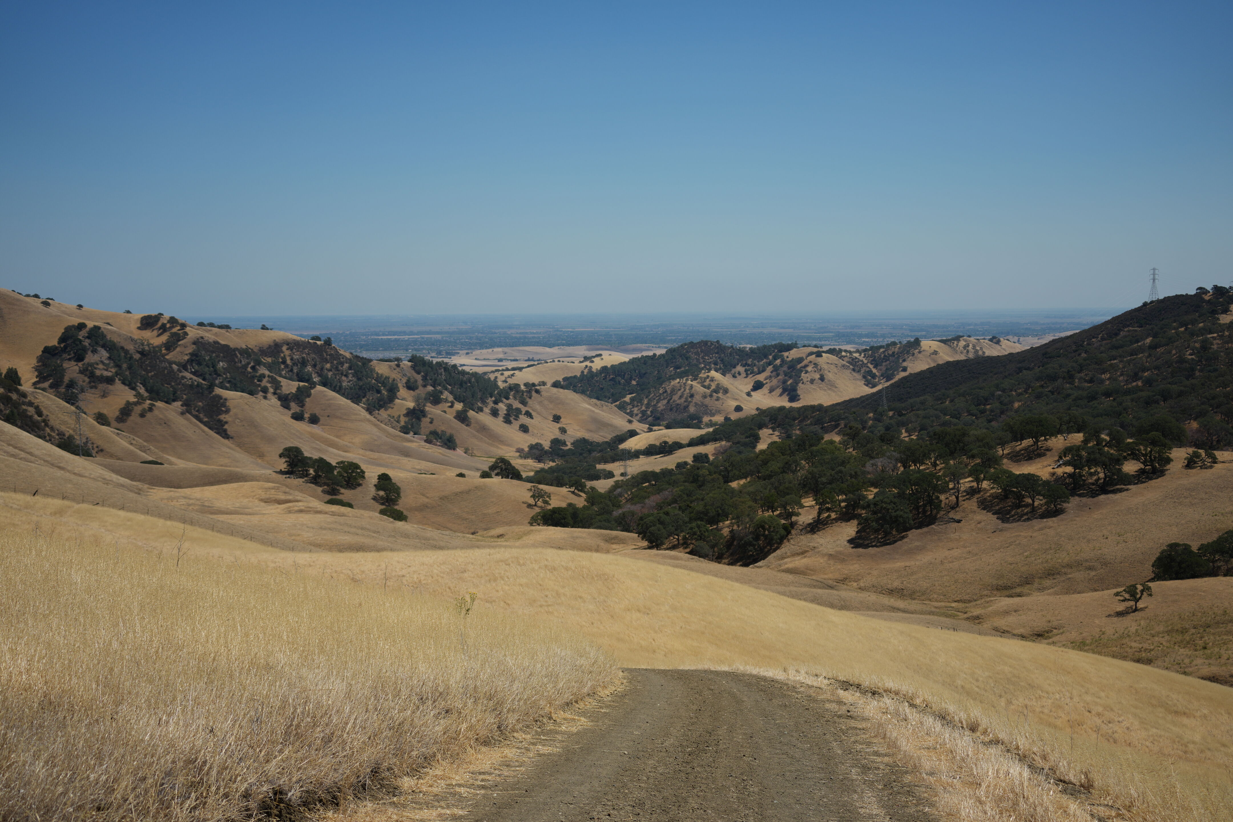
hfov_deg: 39.6
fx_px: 1712
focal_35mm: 50
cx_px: 616
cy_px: 411
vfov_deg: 27.0
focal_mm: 50
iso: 125
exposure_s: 1/2000
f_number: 4.5
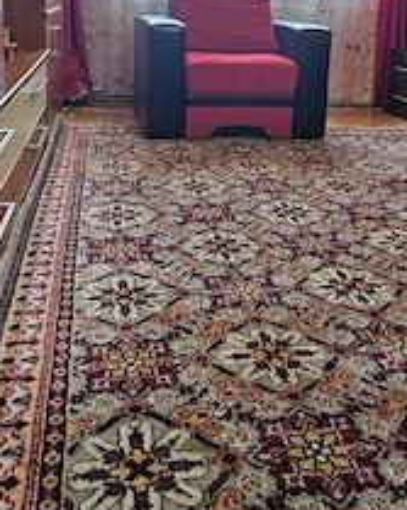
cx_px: 227
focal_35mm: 43
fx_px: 648
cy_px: 68
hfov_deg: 34.8
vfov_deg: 40.3
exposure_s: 1/100
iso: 200
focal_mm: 6.3
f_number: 1.7
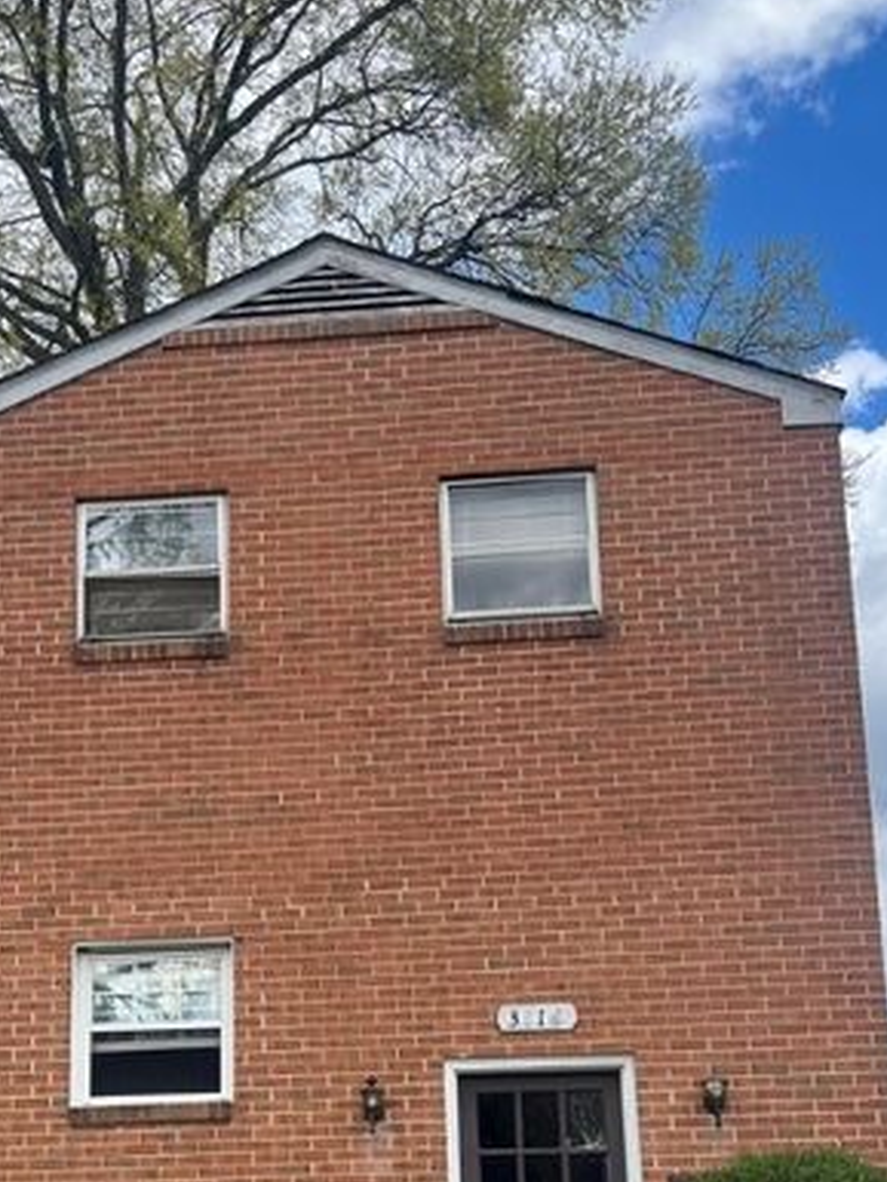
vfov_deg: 40.2
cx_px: 359
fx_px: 1537
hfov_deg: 32.1
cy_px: 962
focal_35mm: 45
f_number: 1.5
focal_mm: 5.7
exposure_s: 1/1295
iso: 50
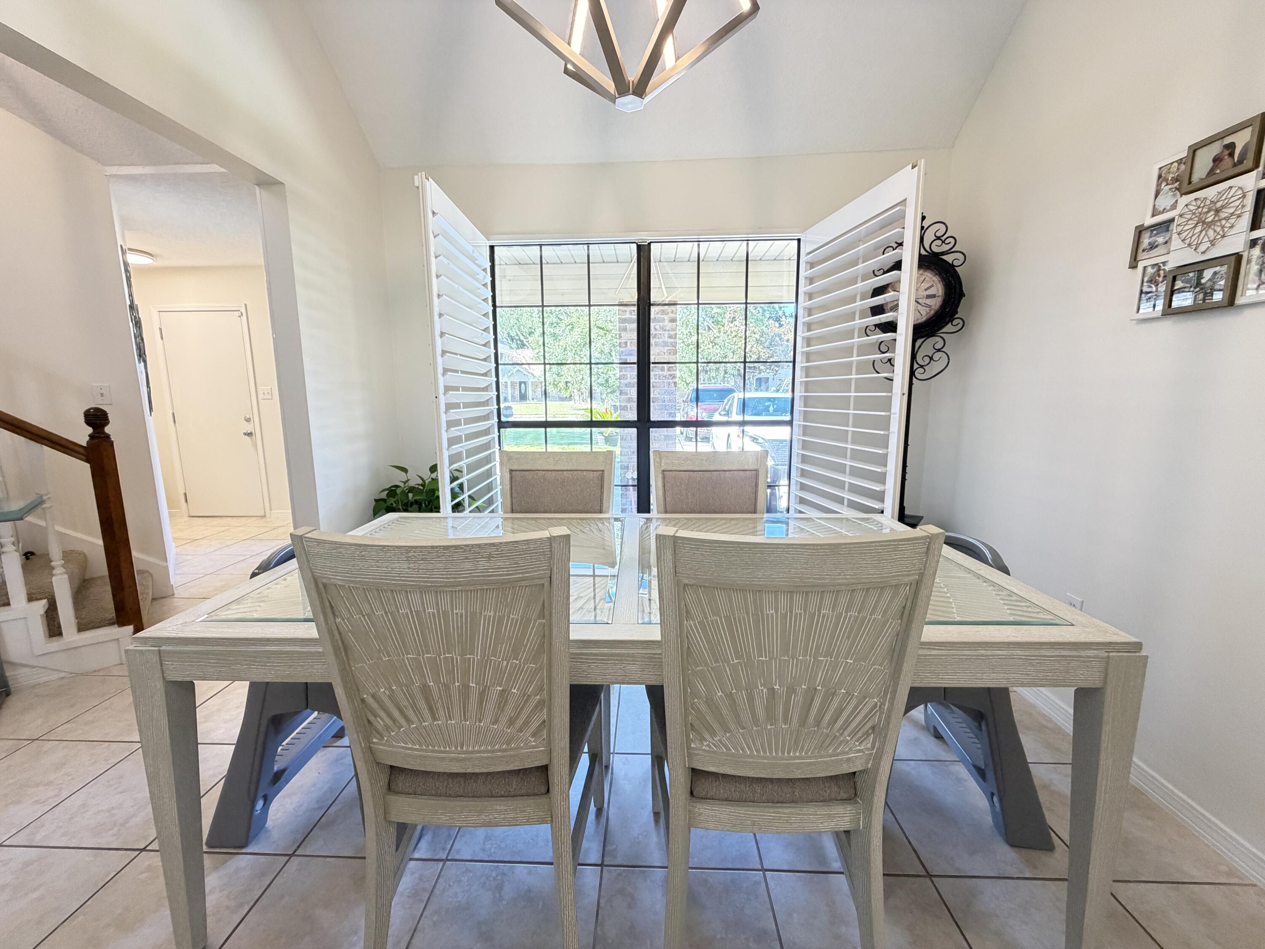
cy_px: 474
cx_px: 632
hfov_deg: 102.1
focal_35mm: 14
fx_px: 512
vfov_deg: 85.7
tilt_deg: -9.4
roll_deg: +0.5
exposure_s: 1/60
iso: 400
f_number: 2.2
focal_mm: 2.22
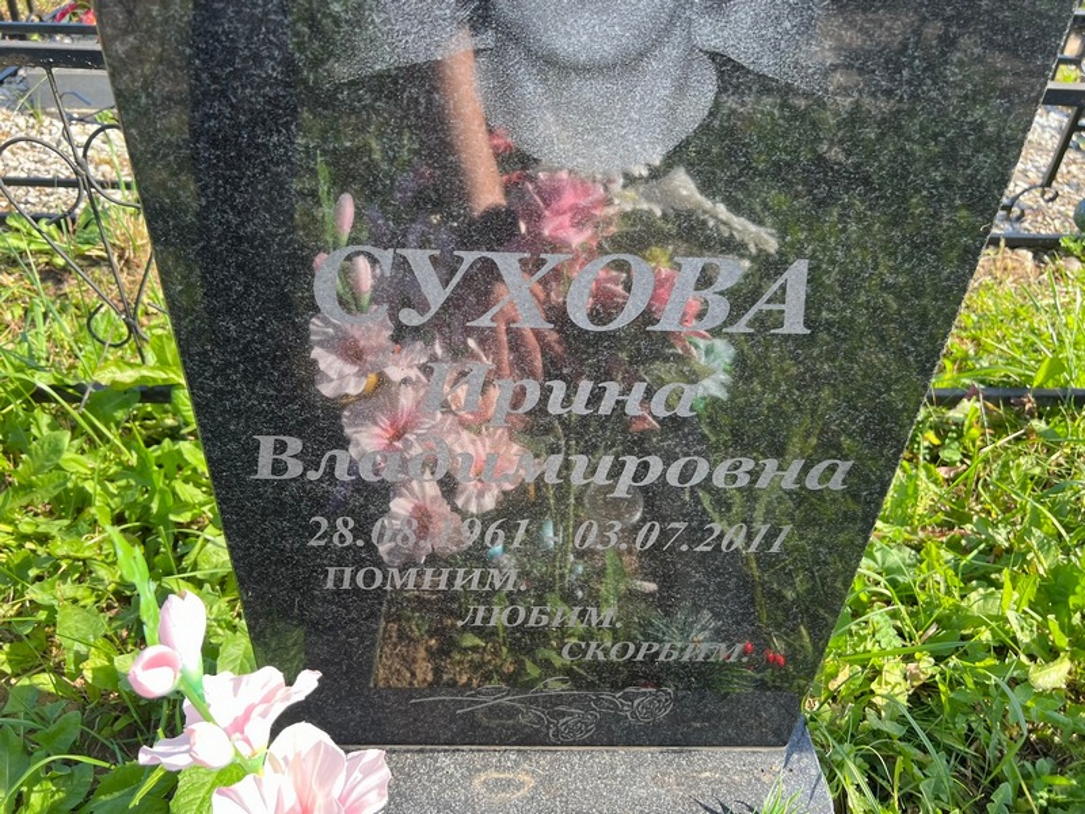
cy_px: 407
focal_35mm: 26
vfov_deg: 53.1
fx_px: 815
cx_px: 542
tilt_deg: -39.7
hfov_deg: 67.3
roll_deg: -2.6
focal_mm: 5.7
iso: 50
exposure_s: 1/439
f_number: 1.5
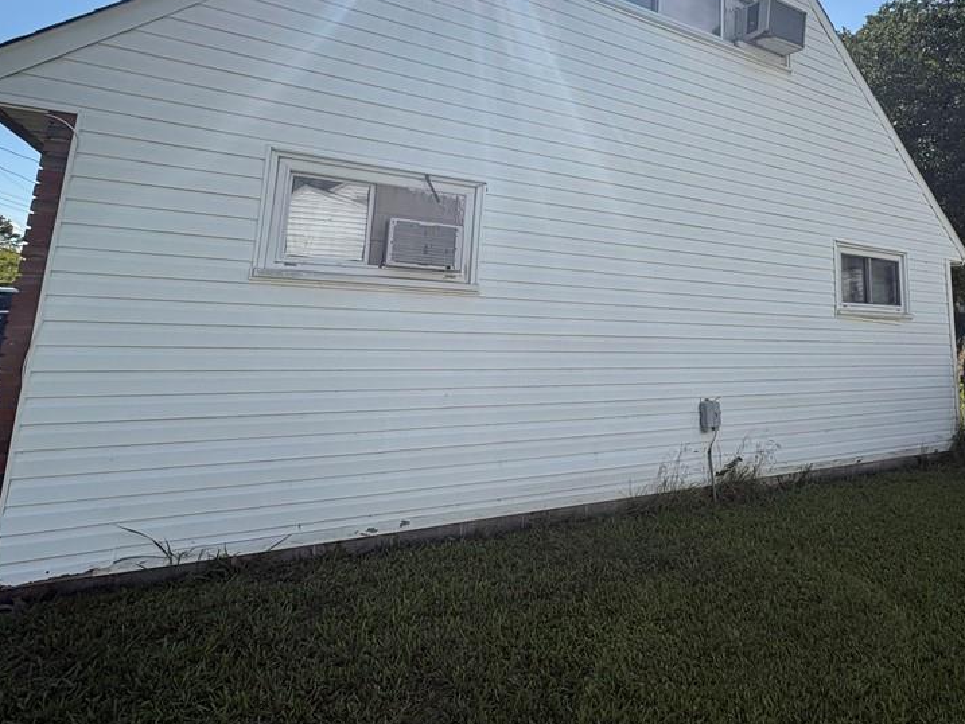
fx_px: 558
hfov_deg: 80.5
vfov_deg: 64.2
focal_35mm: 20
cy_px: 237
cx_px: 594
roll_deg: -0.4
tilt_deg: +10.3
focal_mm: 2.22
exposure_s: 1/1976
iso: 50
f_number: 2.2
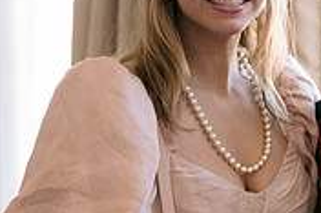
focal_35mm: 165
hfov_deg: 12.2
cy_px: 194
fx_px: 1470
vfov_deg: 8.3
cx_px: 378
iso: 800
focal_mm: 50
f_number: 3.2
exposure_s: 1/250
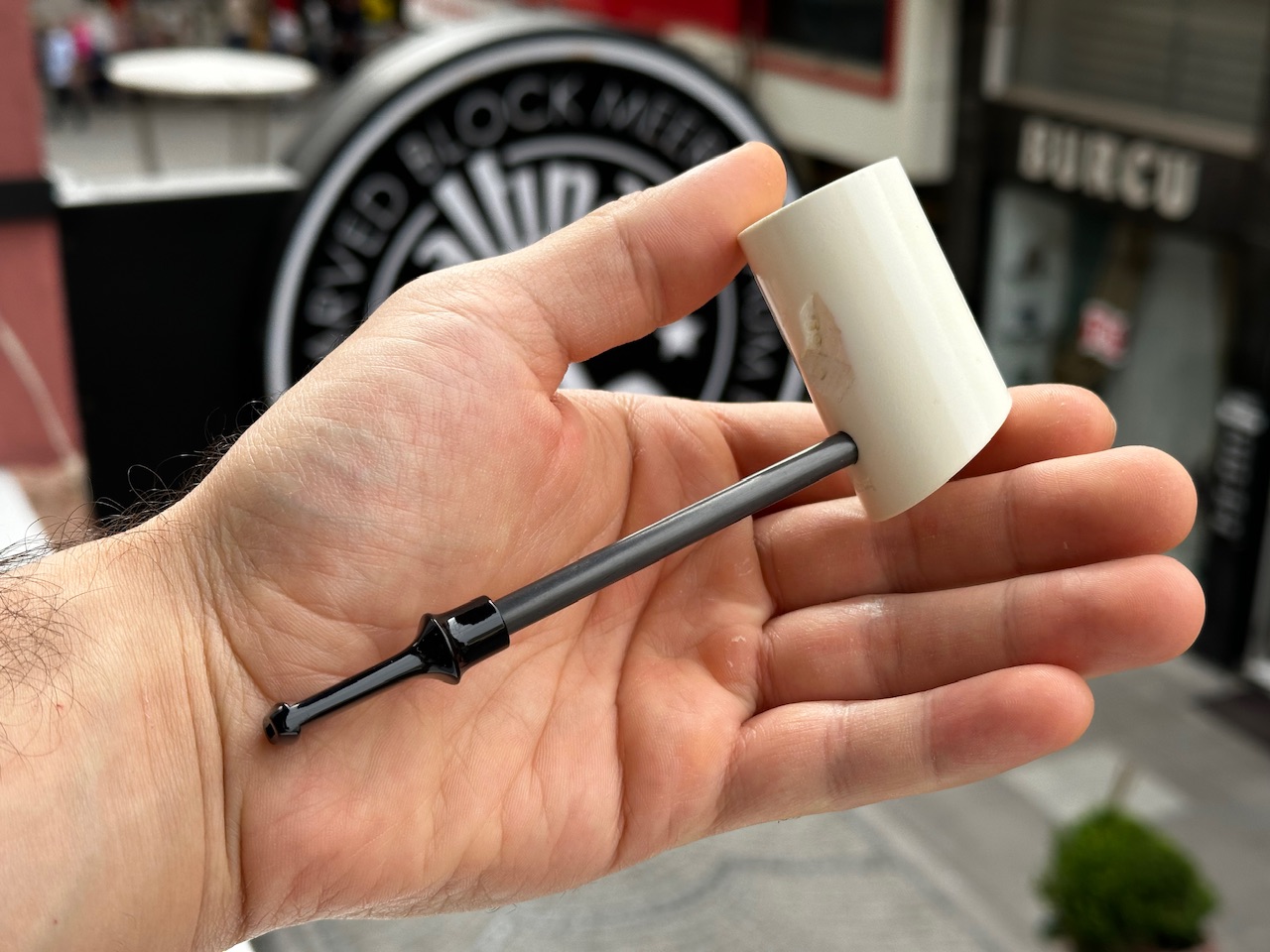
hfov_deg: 39.7
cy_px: 476
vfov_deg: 30.3
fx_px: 1761
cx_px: 635
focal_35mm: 48
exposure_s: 1/962
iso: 64
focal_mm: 6.86
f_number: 1.78
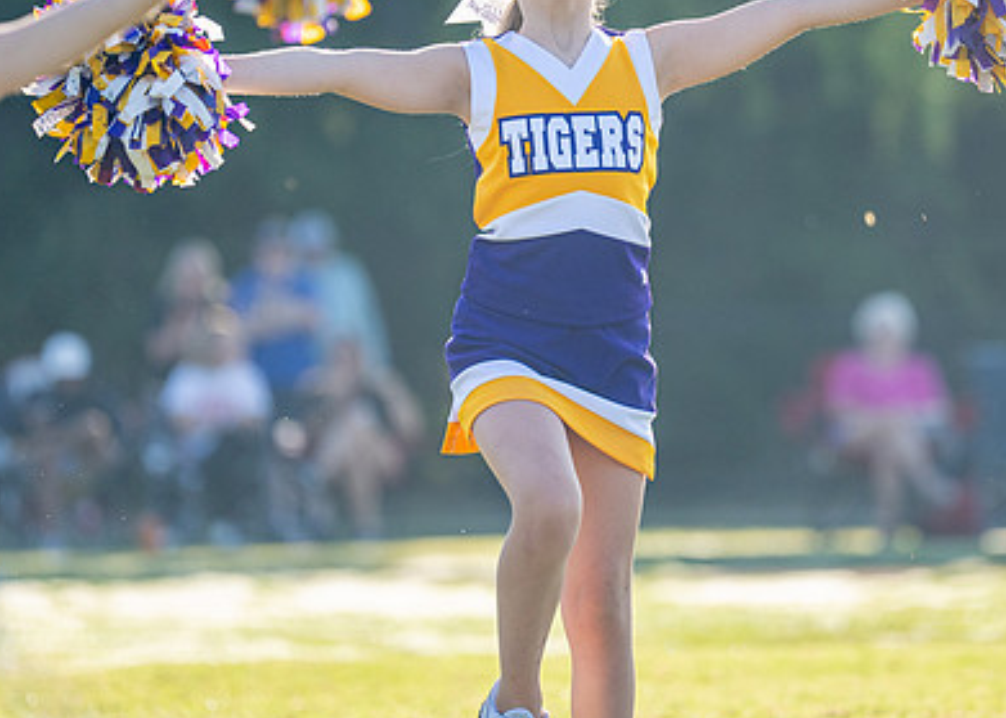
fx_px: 10768
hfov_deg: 5.3
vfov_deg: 3.8
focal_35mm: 377
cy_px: 193
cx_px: 654
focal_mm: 188
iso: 400
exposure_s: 1/2000
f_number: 2.8
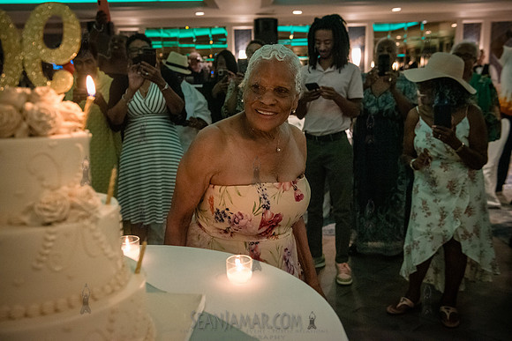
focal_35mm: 38
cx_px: 256
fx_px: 541
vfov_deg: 35.1
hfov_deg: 50.7
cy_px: 170
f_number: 3.5
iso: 10000
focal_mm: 38
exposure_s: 1/200
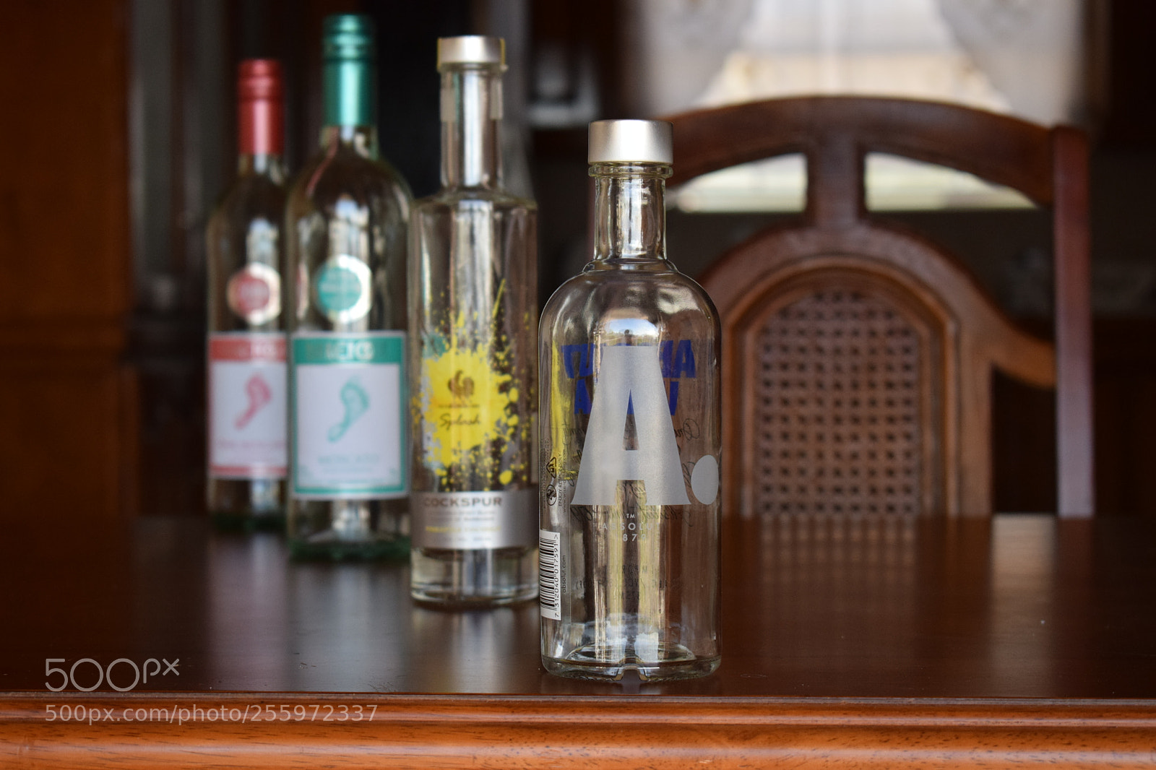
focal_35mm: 82
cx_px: 578
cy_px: 385
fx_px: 2648
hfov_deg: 24.6
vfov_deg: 16.5
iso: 800
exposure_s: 1/320
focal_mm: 55
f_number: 5.6
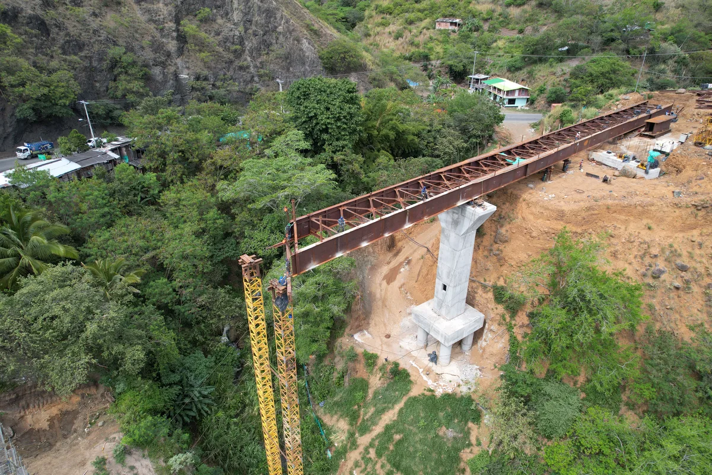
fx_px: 435
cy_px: 238
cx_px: 356
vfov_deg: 57.2
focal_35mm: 22
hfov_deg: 78.6
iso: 100
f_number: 2.8
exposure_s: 1/1000
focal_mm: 8.38
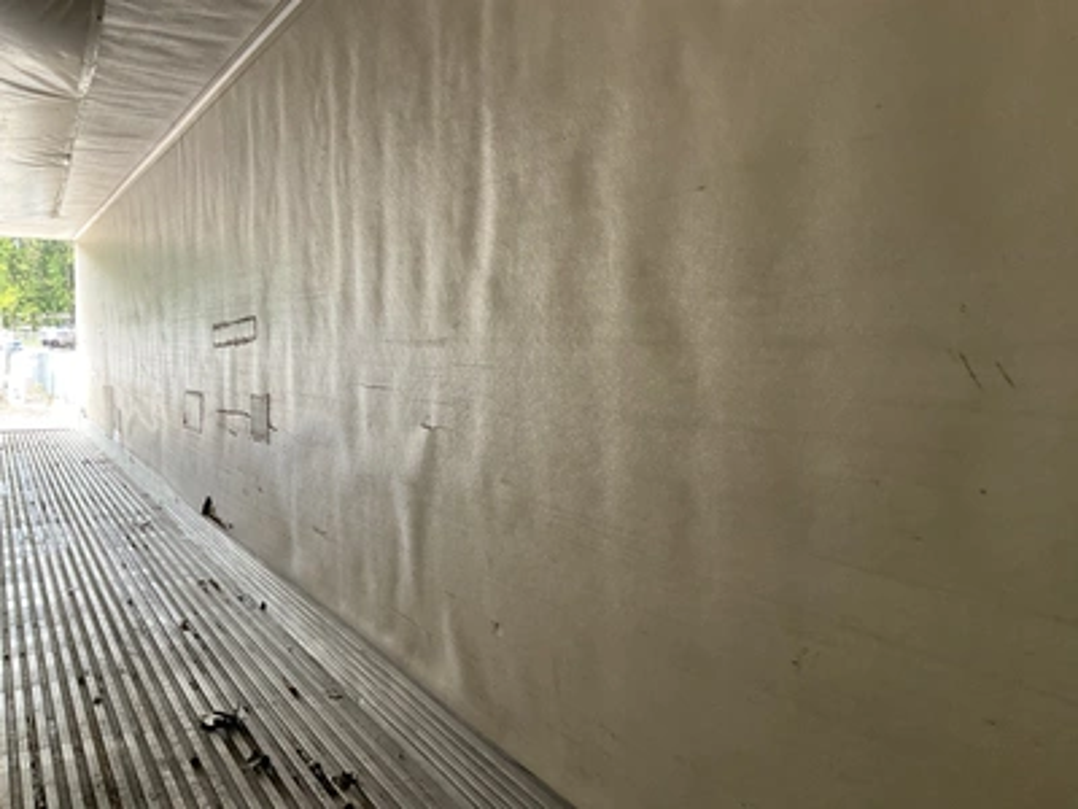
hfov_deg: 61.7
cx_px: 539
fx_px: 903
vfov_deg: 48.2
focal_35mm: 29
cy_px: 404
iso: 64
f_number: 1.8
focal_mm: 3
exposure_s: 1/66
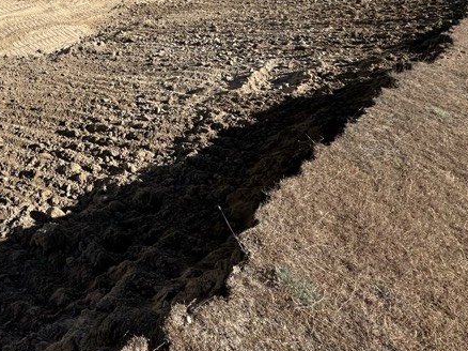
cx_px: -10
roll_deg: -0.7
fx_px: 432
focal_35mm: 32
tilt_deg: -29.1
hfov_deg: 46.6
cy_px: 21
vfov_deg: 40.1
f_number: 2.2
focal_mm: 2.22
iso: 50
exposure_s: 1/3300
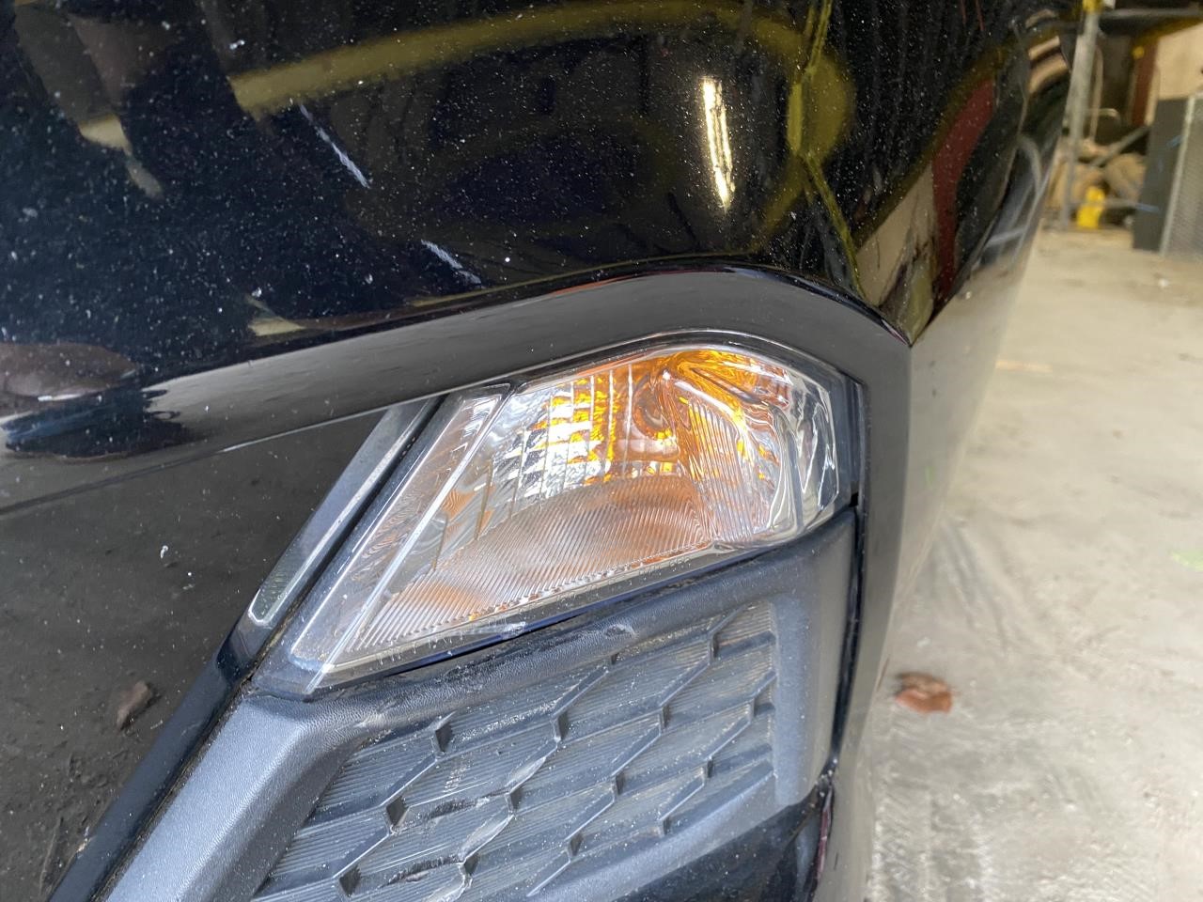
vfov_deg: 53.1
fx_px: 904
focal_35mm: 26
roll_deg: +1.1
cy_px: 451
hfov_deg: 67.3
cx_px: 602
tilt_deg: -17.0
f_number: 1.8
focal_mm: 4.25
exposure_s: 1/60
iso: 160
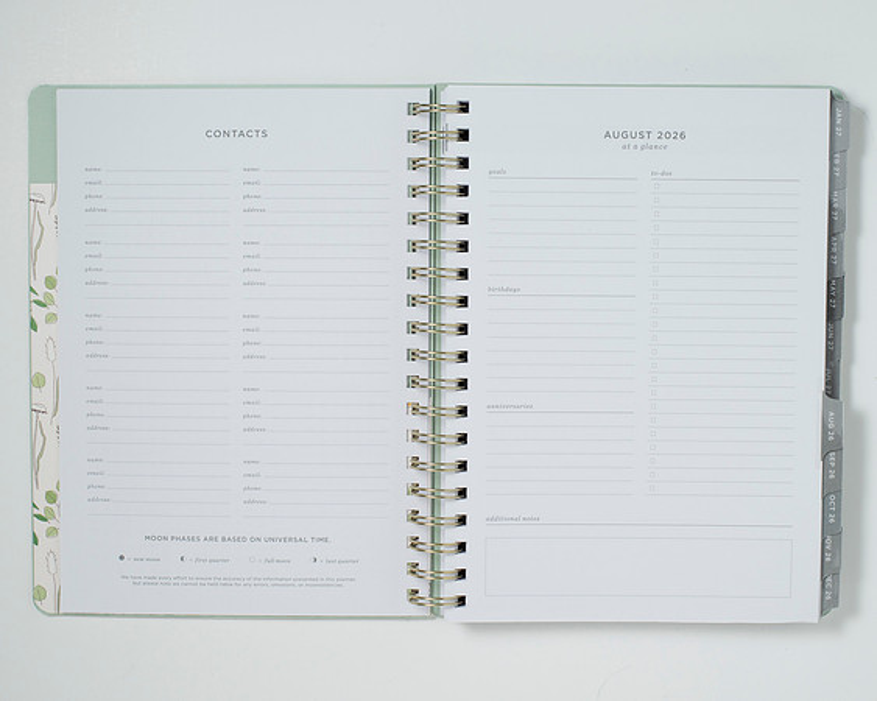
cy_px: 362
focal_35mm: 62
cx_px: 457
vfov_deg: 24.6
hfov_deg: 30.5
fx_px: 1606
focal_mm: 50
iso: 200
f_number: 9
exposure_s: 1/200
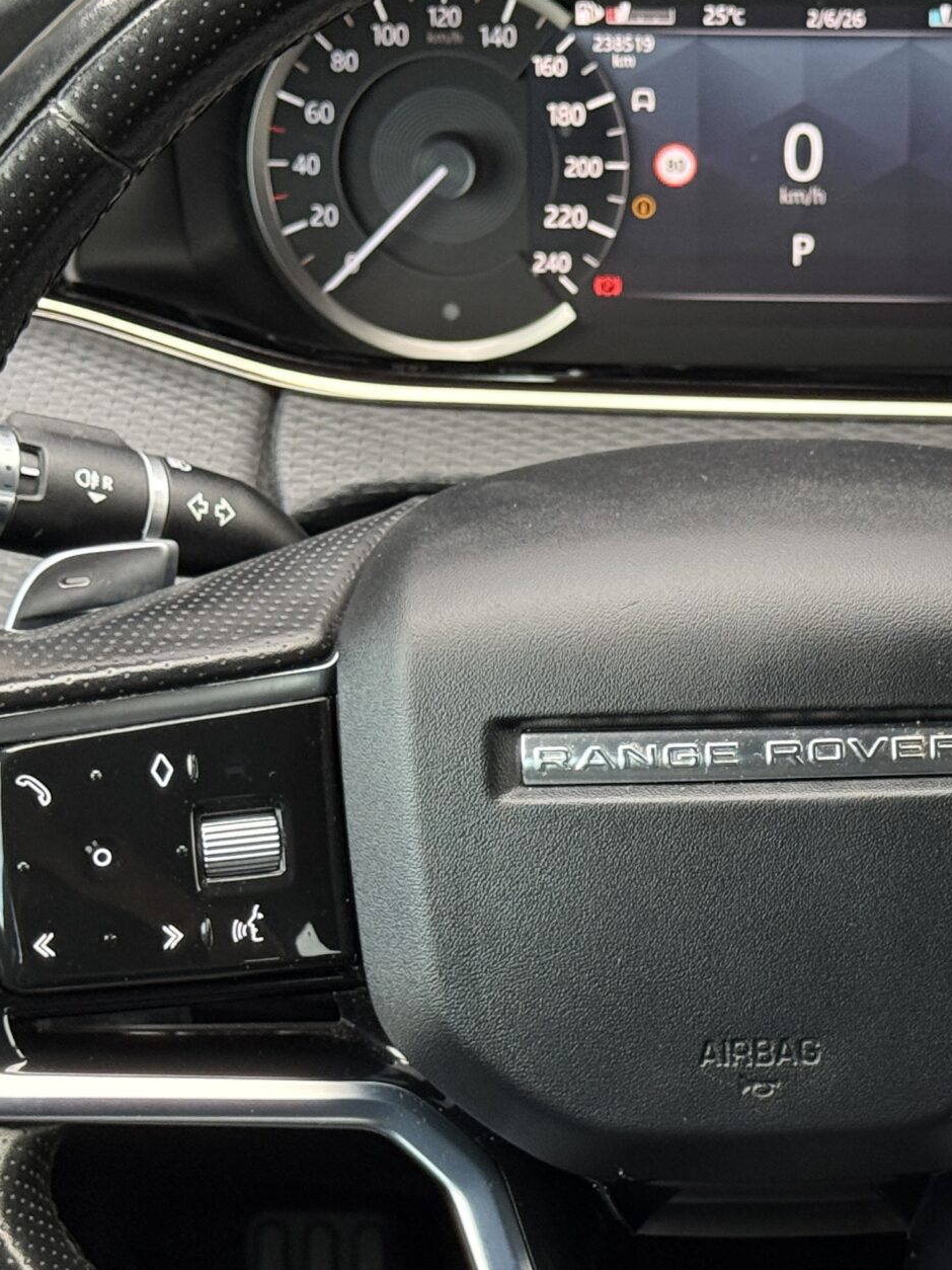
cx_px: 763
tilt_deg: -31.9
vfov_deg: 20.0
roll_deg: +0.1
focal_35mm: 98
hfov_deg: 15.0
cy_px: 708
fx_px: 3595
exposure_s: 1/50
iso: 250
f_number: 1.78
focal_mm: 6.76
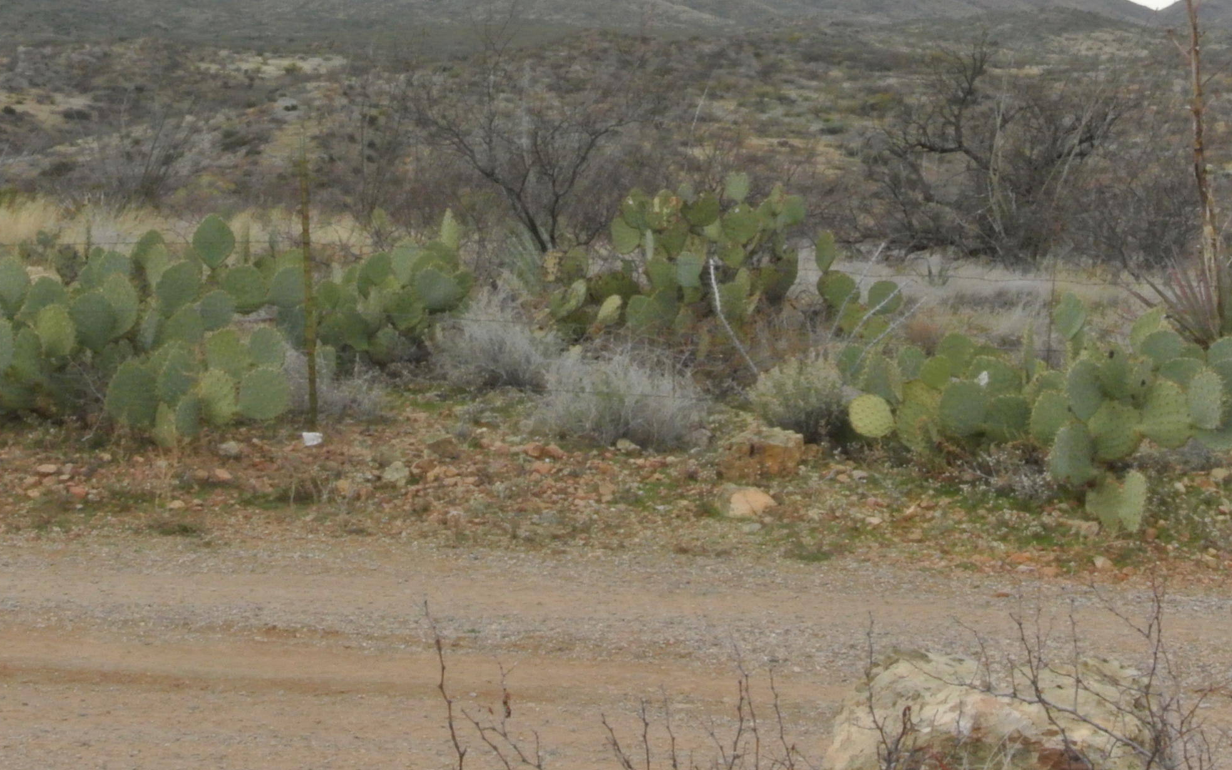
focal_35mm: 70
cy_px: 158
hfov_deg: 29.3
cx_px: 520
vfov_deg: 18.4
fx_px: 2350
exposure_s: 1/40
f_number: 4.5
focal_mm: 16.9
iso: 800
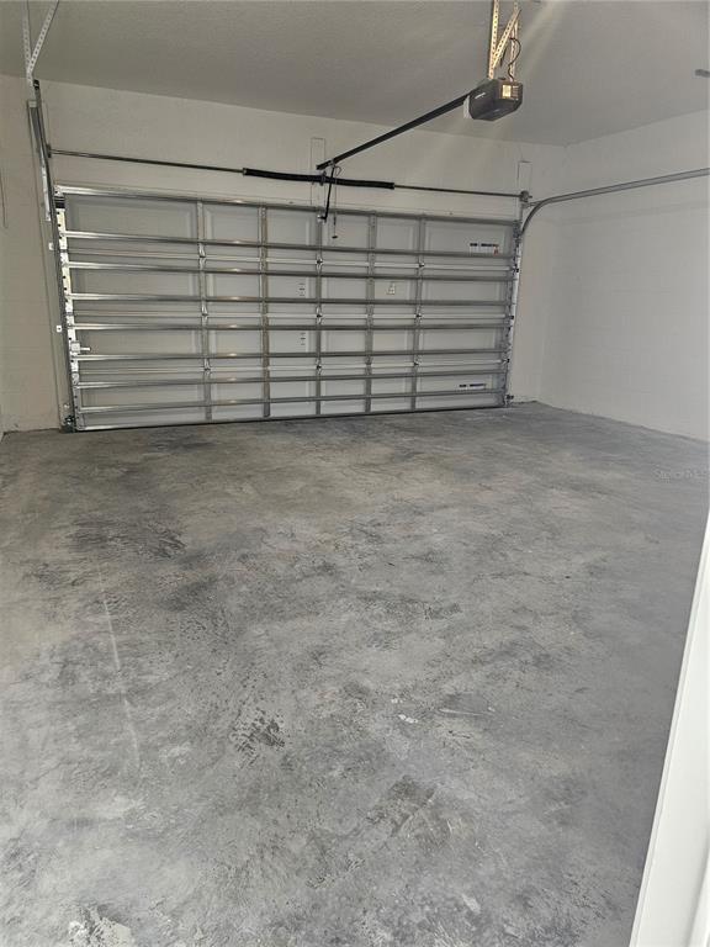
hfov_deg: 58.9
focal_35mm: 23
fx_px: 629
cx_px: 355
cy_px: 474
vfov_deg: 73.9
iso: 400
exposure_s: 1/120
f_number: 1.7
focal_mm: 6.3
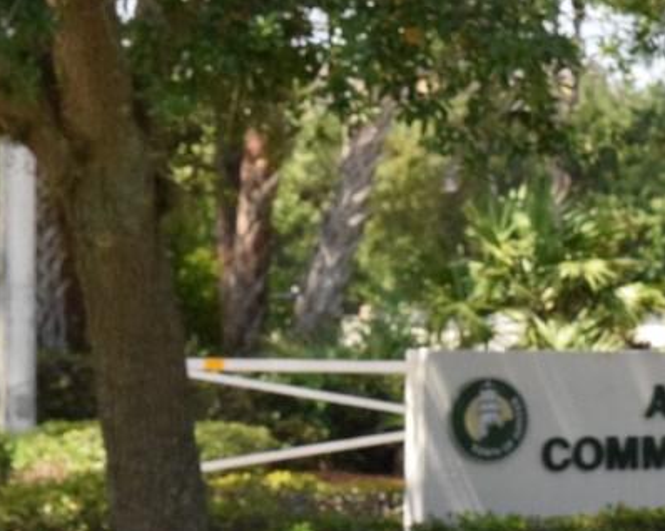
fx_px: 4414
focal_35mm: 224
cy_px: 394
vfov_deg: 6.9
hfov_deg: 8.5
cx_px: 812
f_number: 16
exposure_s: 1/1000
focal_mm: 55
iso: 3200
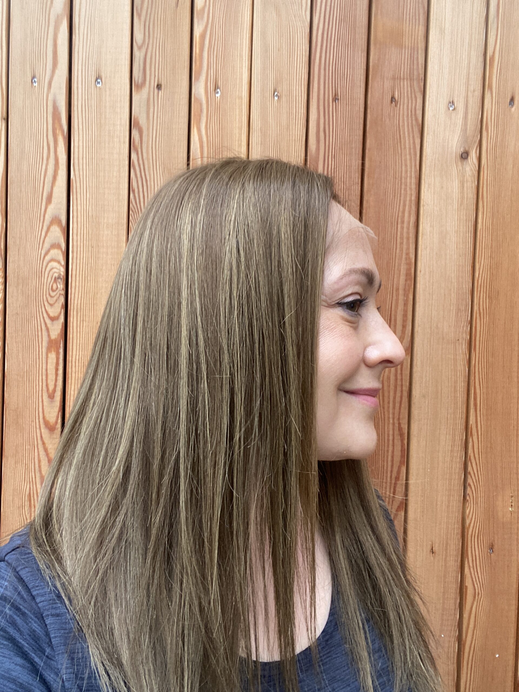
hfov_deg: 46.8
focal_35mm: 30
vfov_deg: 60.0
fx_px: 600
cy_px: 346
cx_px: 260
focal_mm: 2.71
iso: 125
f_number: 2.2
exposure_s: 1/60
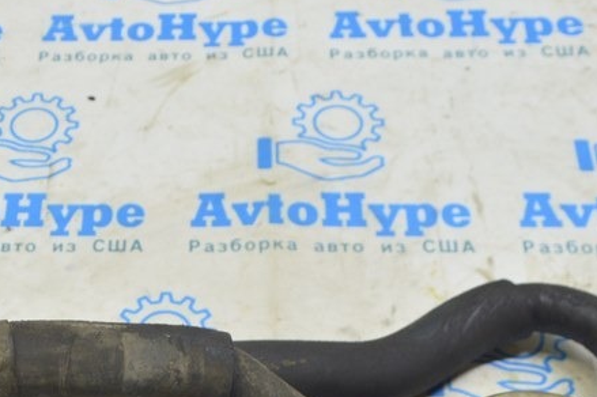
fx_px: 1044
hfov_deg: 31.0
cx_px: 105
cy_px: 444
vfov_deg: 20.5
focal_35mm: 63
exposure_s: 1/20
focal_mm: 18
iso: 400
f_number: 5.6
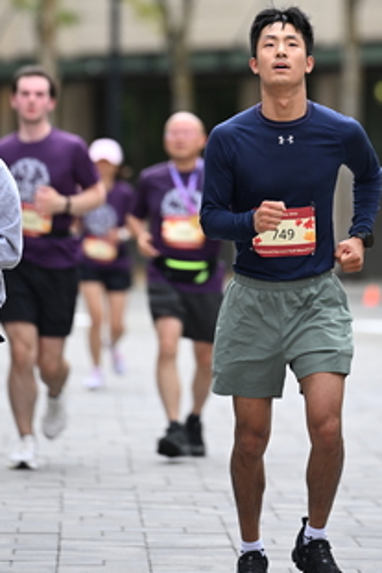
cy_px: 111
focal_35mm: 355
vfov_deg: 5.8
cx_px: 230
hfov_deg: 3.9
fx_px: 5644
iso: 640
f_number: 2.8
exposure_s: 1/2000
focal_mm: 200
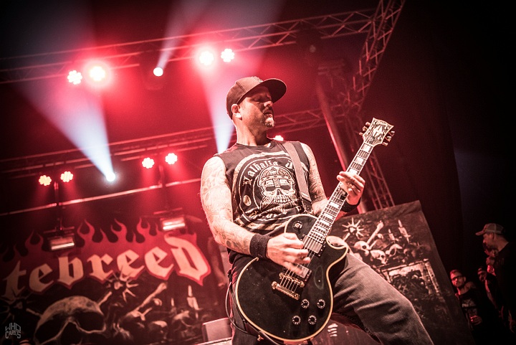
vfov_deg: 33.4
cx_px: 258
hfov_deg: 48.4
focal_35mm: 40
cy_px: 172
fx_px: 574
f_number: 2.8
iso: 2000
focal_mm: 40
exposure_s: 1/100
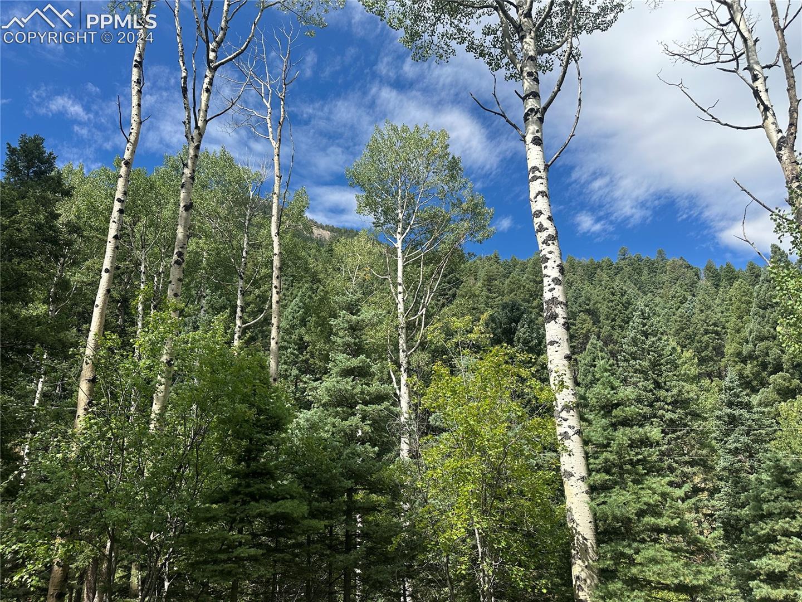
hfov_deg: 71.6
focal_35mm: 24
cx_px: 401
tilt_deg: +20.4
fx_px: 556
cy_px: 301
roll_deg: +1.6
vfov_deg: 56.8
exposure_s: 1/2809
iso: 80
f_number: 1.78
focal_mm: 6.86
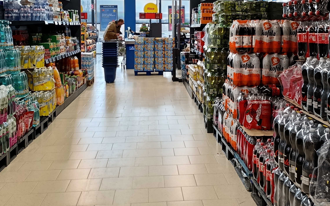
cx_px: 184
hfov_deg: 45.2
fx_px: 396
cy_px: 38
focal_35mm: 44
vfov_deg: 28.5
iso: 382
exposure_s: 1/100
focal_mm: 6.11
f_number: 1.65
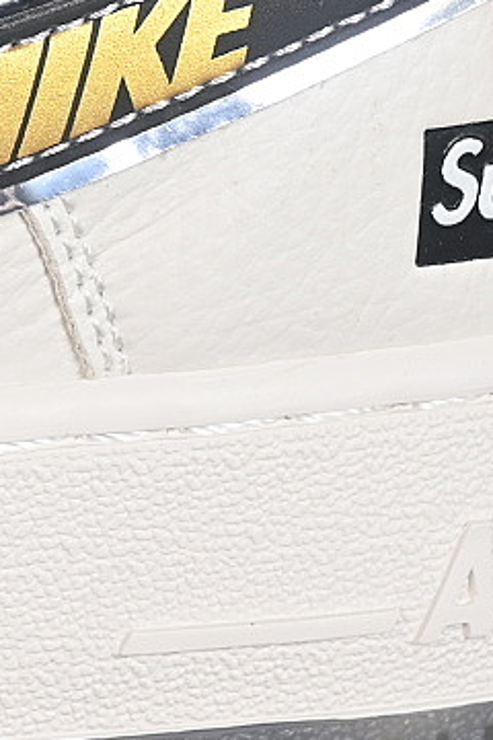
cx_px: -394
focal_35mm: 225
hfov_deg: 6.0
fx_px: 4622
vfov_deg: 9.1
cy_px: 146
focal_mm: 50
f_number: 7.1
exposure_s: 1/80
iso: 160
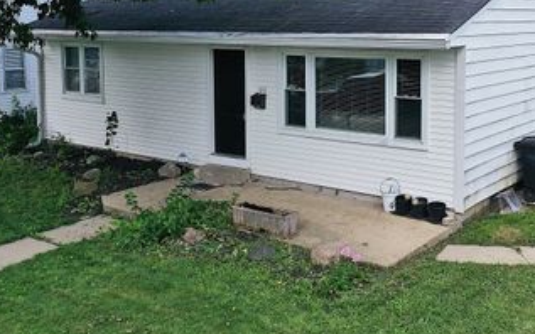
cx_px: 346
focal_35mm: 45
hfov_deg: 43.9
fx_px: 656
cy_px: 75
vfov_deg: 28.1
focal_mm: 10.26
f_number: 5
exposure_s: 1/200
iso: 100
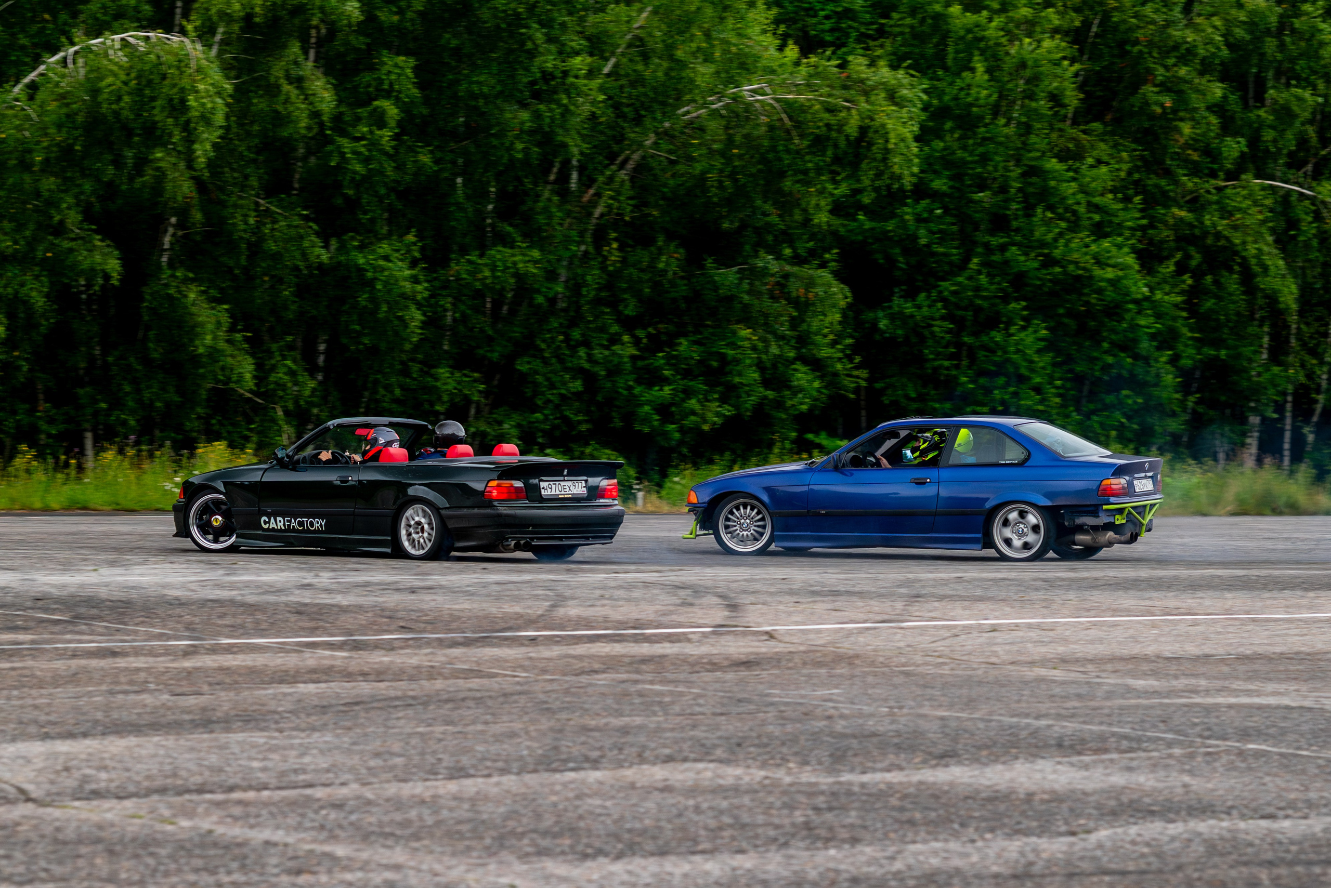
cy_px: 465
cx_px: 718
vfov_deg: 10.7
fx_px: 4746
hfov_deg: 16.0
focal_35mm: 128
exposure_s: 1/250
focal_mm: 85
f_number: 3.5
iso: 640
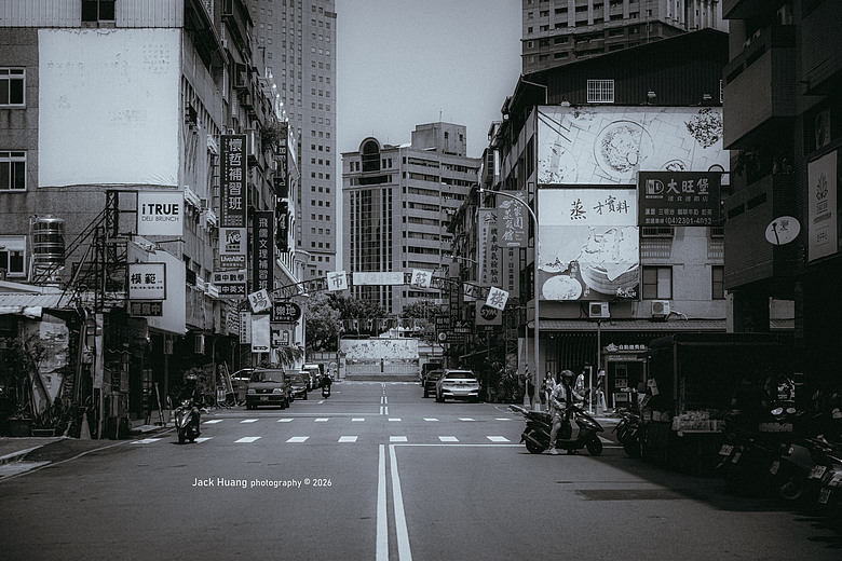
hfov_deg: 28.8
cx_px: 421
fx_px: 1637
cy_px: 280
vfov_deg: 19.5
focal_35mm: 70
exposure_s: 1/6400
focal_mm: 70
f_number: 3.5
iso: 400
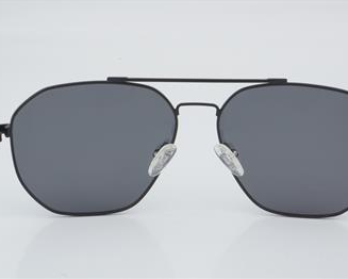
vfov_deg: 17.9
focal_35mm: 86
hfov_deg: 22.2
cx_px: 198
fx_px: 886
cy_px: 138
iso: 100
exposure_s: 1/3
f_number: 32
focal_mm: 50
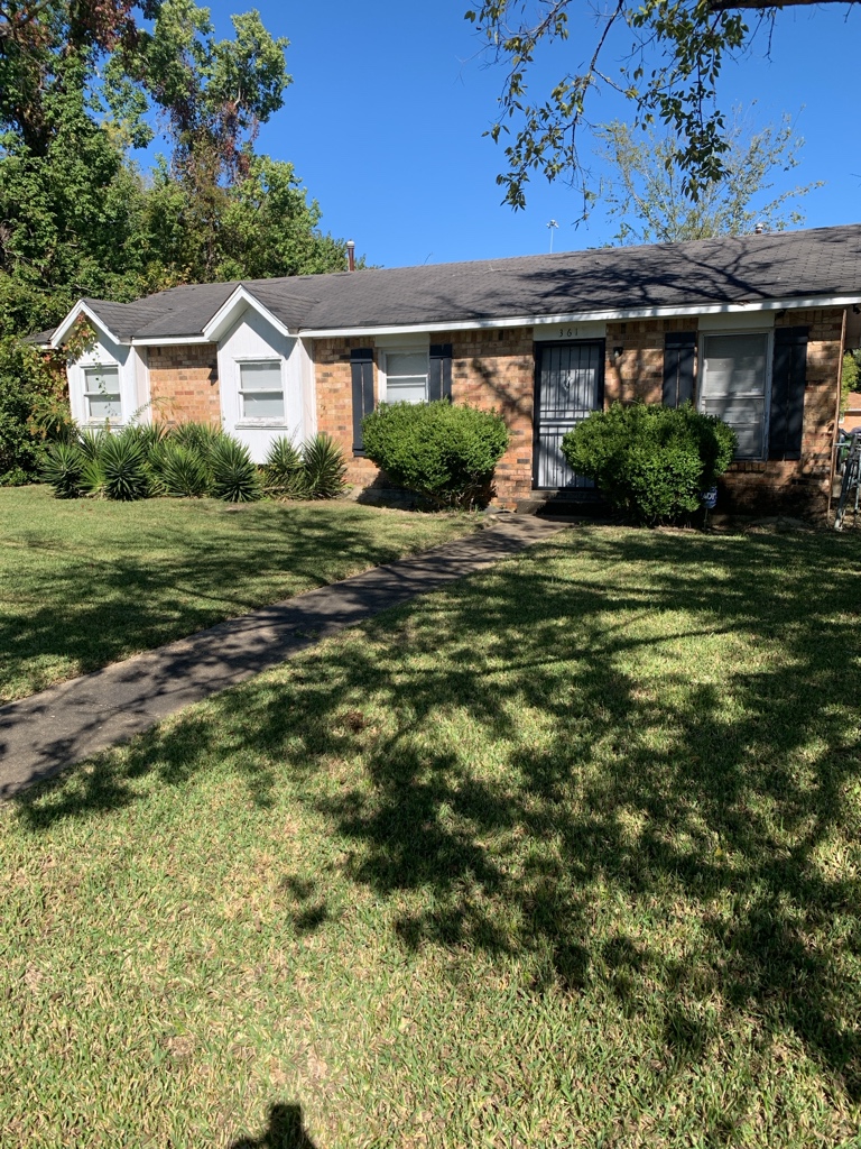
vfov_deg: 67.3
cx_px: 430
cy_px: 574
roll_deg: +0.5
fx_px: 862
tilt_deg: -8.6
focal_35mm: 26
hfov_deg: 53.1
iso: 25
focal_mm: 4.25
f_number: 1.8
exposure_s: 1/1513
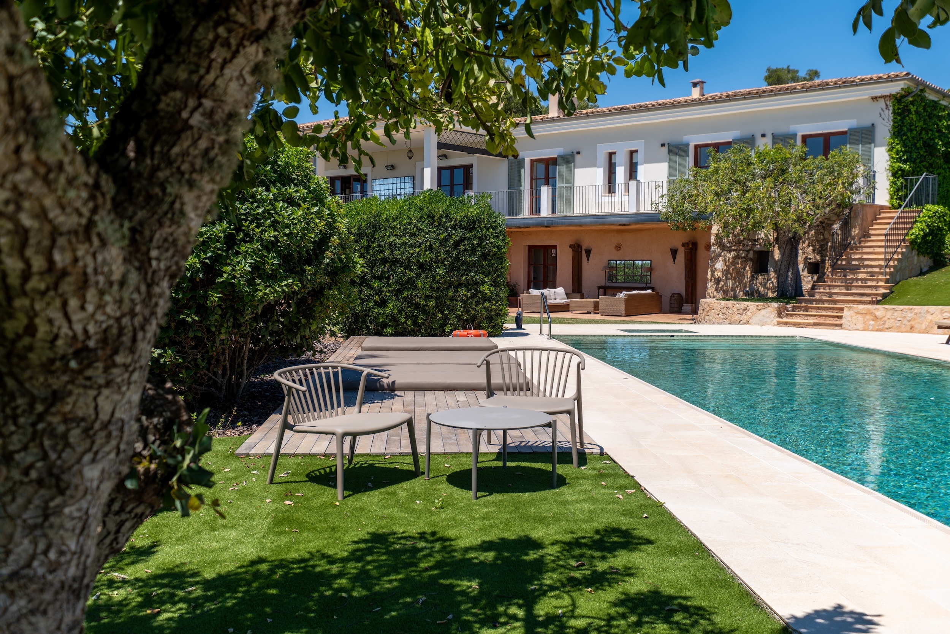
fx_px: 950
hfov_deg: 53.1
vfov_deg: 36.9
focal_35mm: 36
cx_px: 475
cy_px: 317
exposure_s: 1/2900
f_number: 4
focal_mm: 24
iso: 160
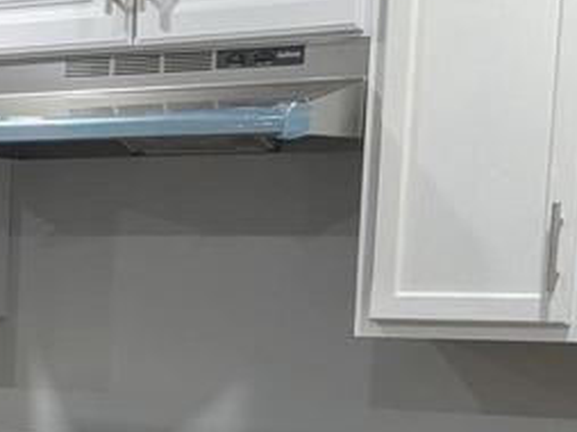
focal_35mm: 109
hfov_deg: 16.3
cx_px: -327
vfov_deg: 13.0
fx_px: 1815
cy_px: 582
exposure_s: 1/24
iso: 56
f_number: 1.73
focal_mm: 4.38
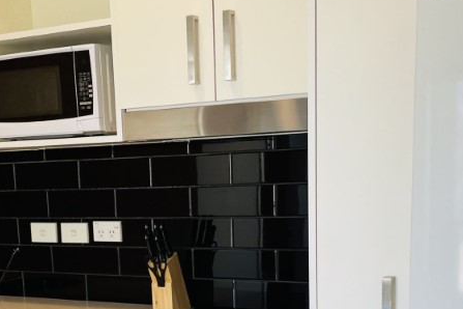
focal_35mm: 62
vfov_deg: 21.1
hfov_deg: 32.2
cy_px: 316
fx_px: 797
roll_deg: +3.3
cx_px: 164
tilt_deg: -9.9
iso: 32
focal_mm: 4.2
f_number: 1.6
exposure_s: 1/117
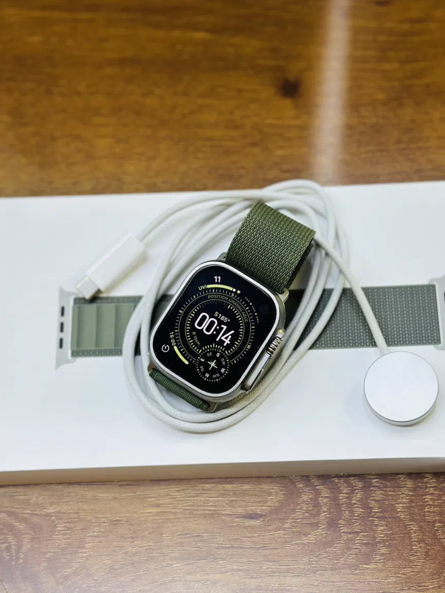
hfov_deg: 25.6
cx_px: 246
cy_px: 336
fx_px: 977
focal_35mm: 57
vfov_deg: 33.7
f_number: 1.78
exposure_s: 1/114
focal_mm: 6.86
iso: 64
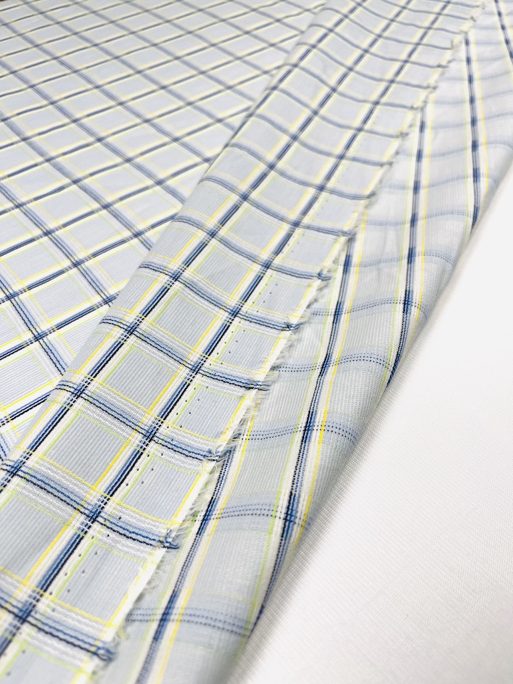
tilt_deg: -49.7
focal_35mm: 26
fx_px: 514
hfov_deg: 53.1
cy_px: 342
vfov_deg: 67.3
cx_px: 256
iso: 50
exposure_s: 1/885
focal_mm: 5.1
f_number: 1.6
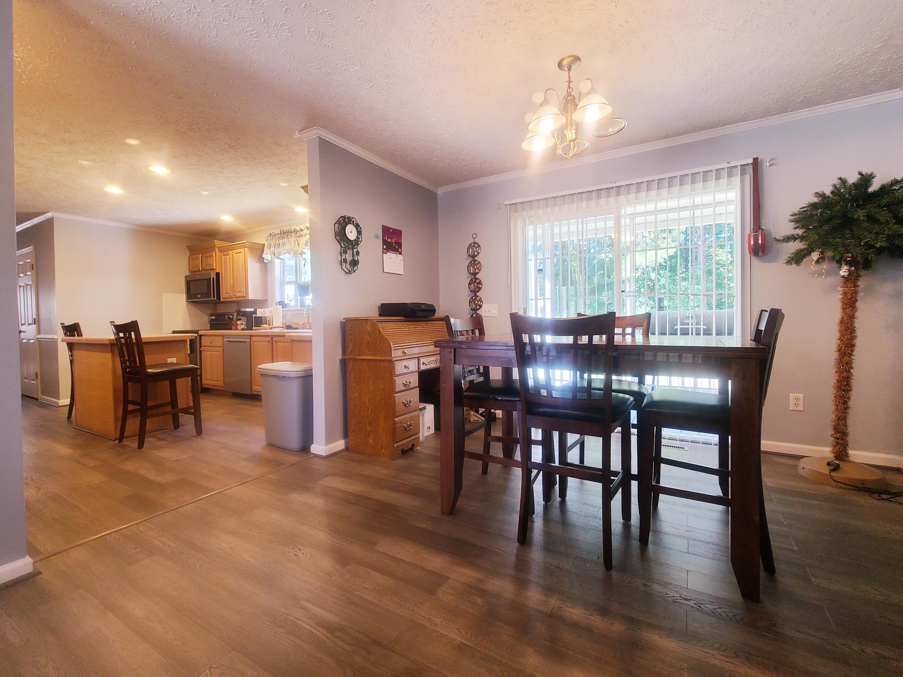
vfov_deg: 85.6
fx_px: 365
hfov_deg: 102.1
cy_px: 329
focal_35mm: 14
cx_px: 444
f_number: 2.2
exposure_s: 1/59.2
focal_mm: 2.2
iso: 160
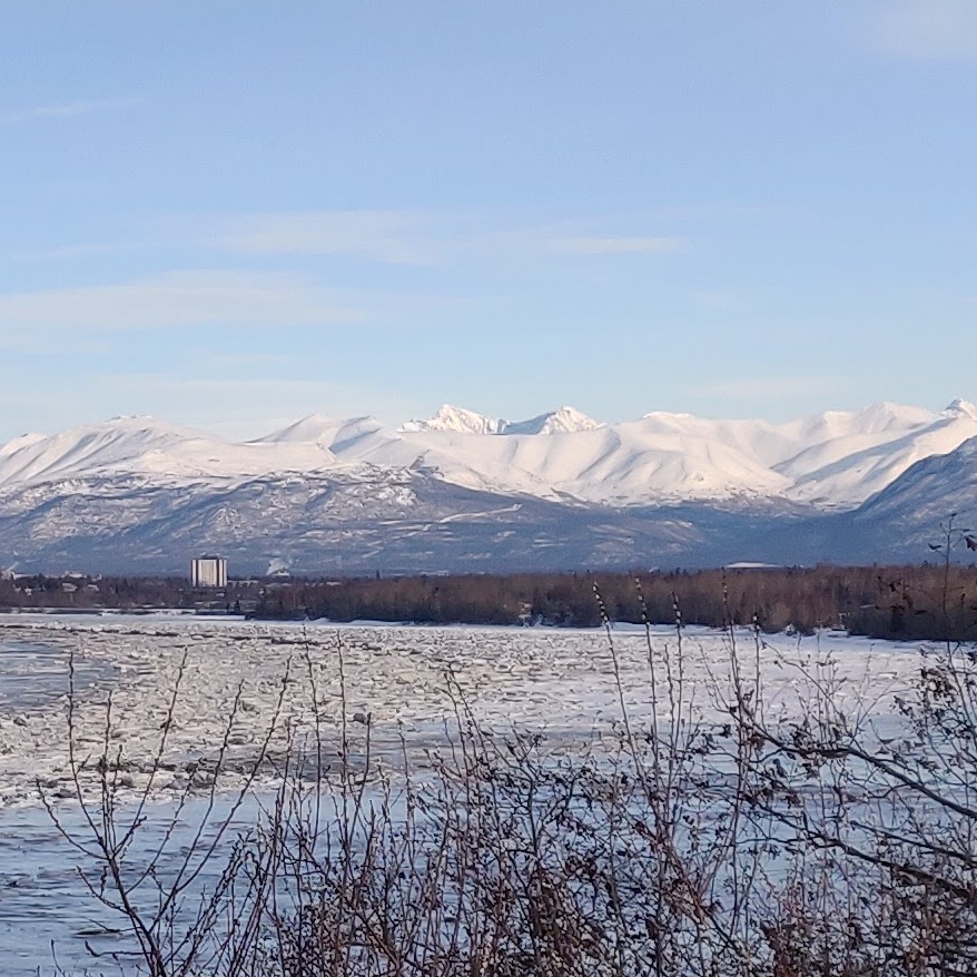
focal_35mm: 116
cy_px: 543
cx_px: -603
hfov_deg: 13.9
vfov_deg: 15.0
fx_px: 3704
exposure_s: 1/948
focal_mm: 4.25
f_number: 1.7
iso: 100
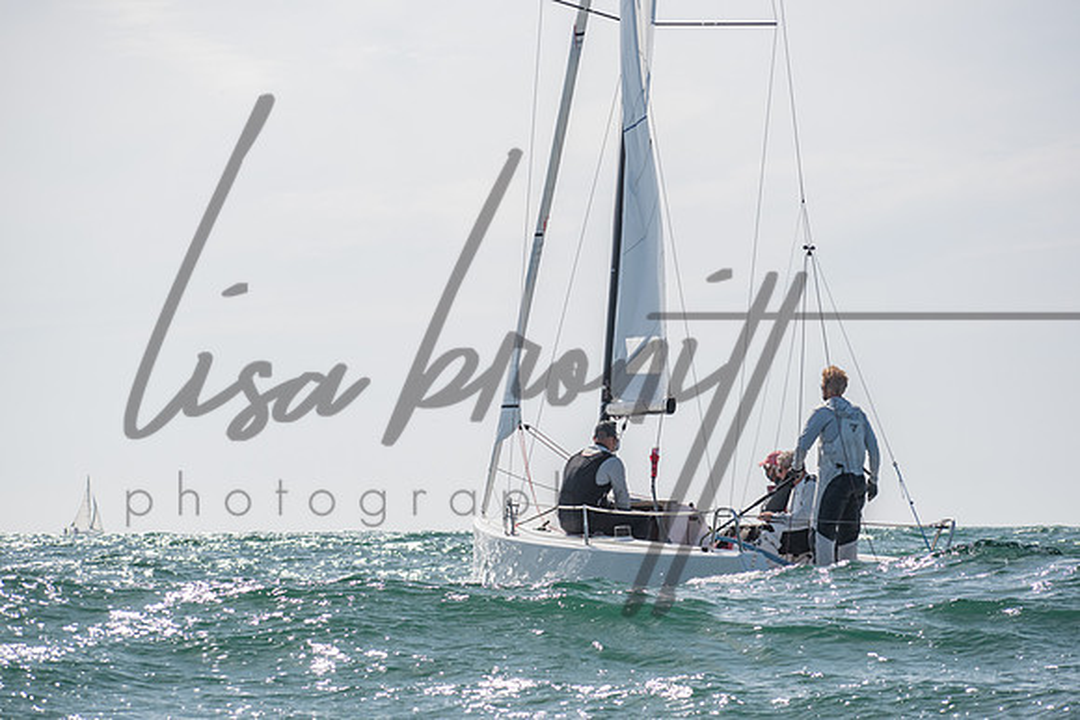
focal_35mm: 144
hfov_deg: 14.3
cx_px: 540
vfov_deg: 9.6
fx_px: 4308
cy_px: 360
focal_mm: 92
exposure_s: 1/1000
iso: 200
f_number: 6.3
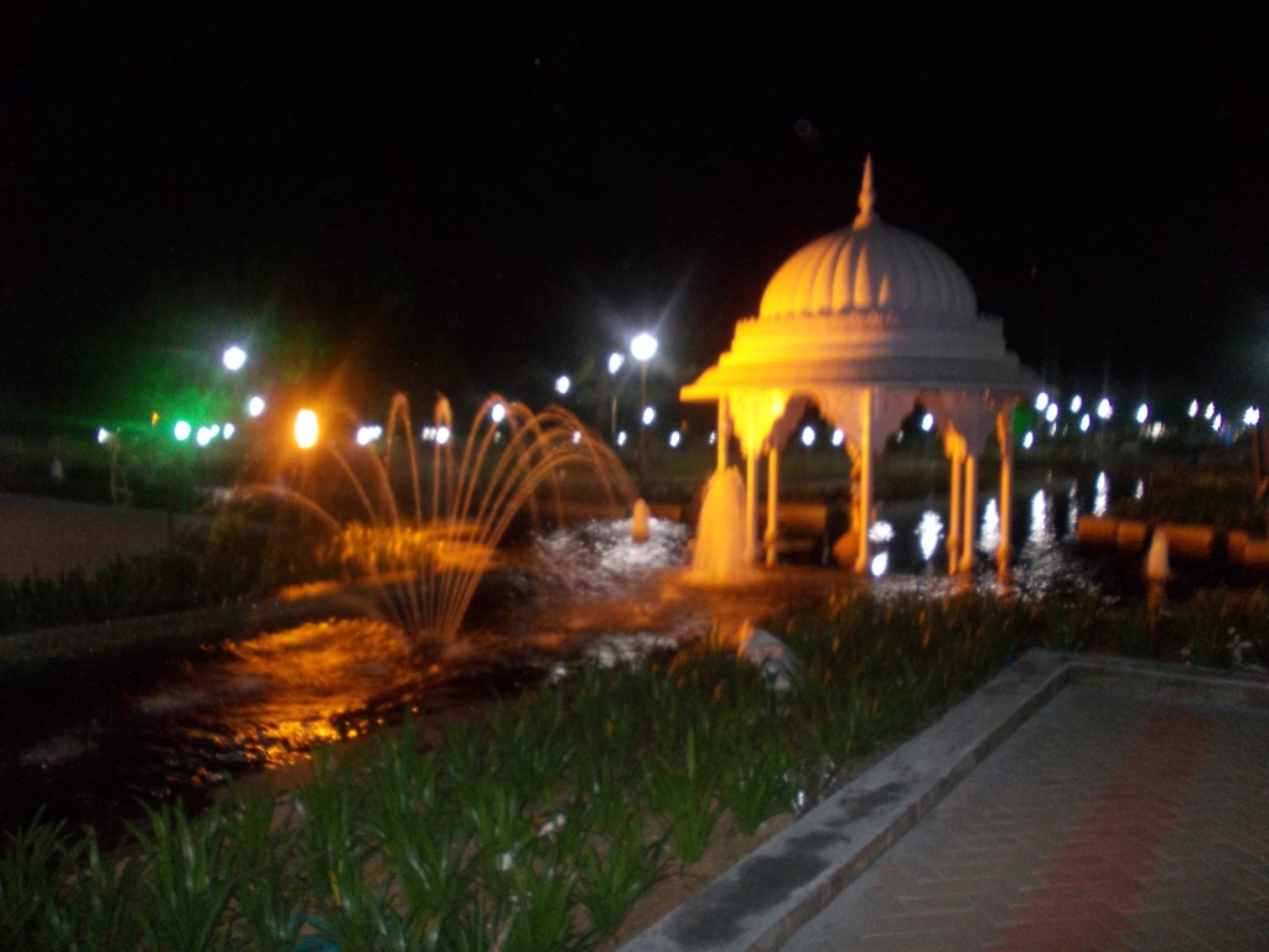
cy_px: 476
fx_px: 1026
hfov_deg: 63.4
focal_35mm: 28
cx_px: 634
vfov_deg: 49.7
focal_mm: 4
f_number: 2.7
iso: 200
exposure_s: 1/4
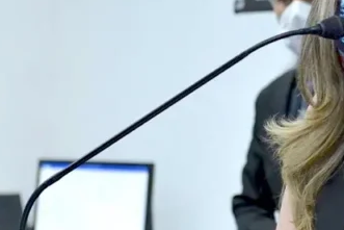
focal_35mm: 192
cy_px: 54
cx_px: 397
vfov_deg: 7.2
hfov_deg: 10.6
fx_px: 1835
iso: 3200
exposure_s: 1/200
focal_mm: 62
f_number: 4
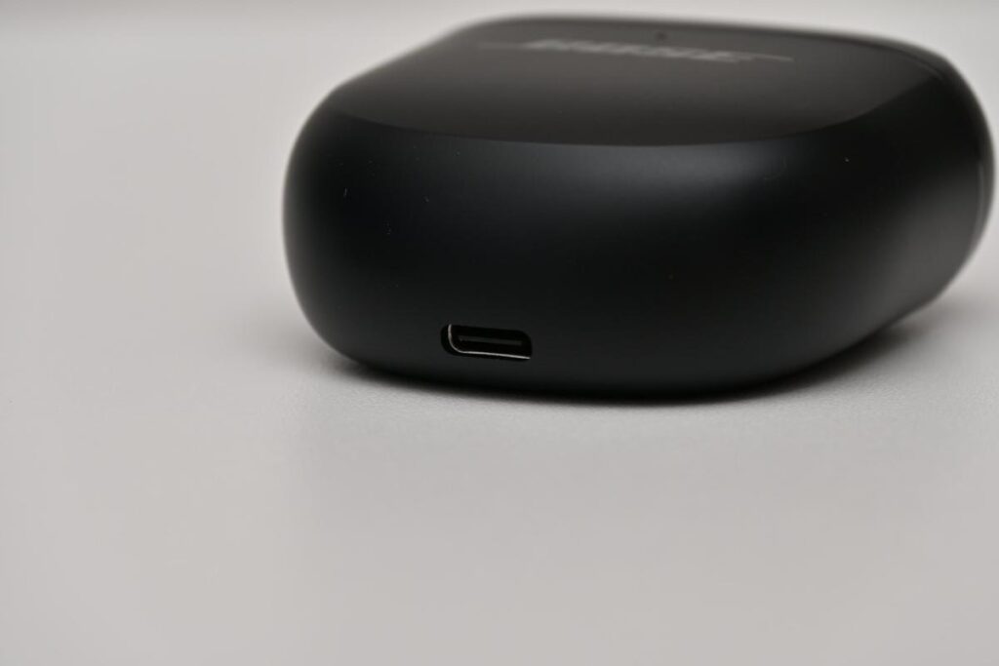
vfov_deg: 6.5
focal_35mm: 210
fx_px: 5828
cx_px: 500
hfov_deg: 9.8
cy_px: 333
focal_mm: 140
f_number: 8
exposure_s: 1/203
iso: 200
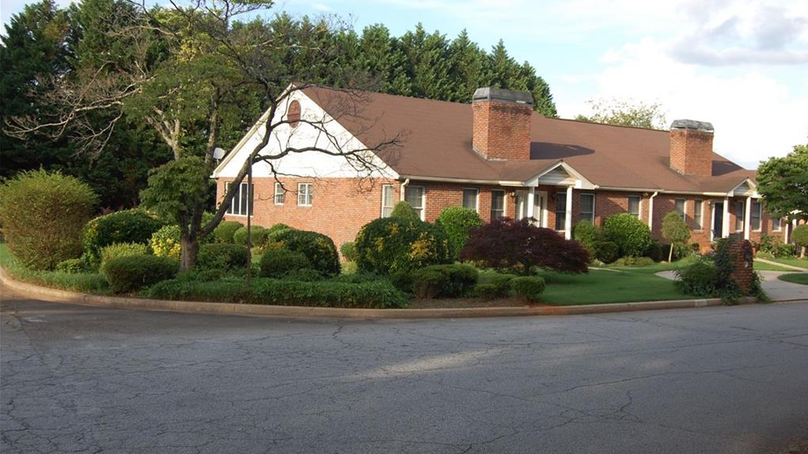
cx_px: 405
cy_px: 216
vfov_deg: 29.0
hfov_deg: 49.4
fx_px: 878
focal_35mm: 41
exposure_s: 1/200
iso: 200
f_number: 7.1
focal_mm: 26
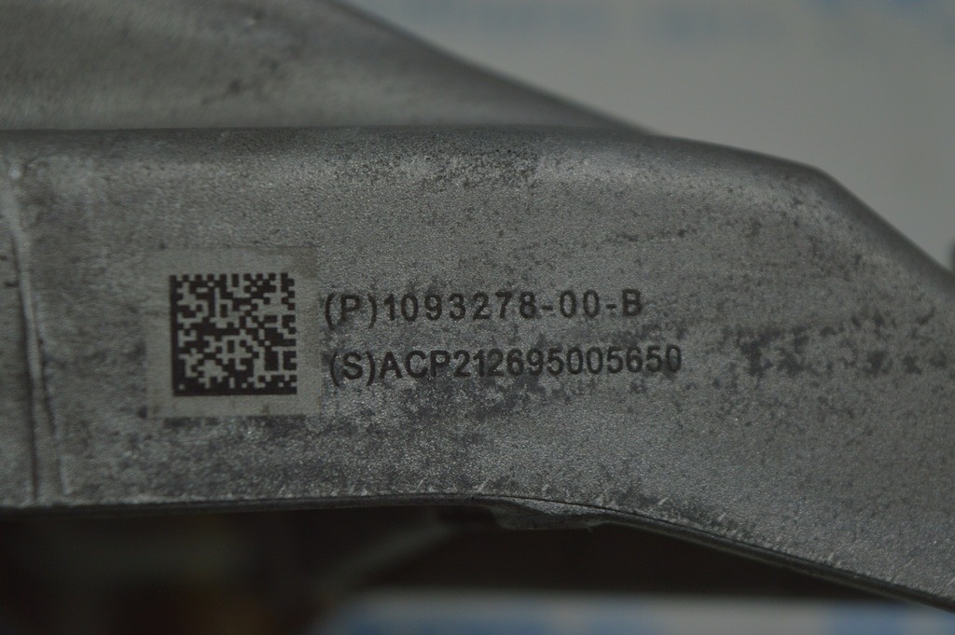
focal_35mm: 82
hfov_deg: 24.6
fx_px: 2187
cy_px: 318
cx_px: 478
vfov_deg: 16.5
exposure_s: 1/160
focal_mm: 55
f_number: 5.6
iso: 400
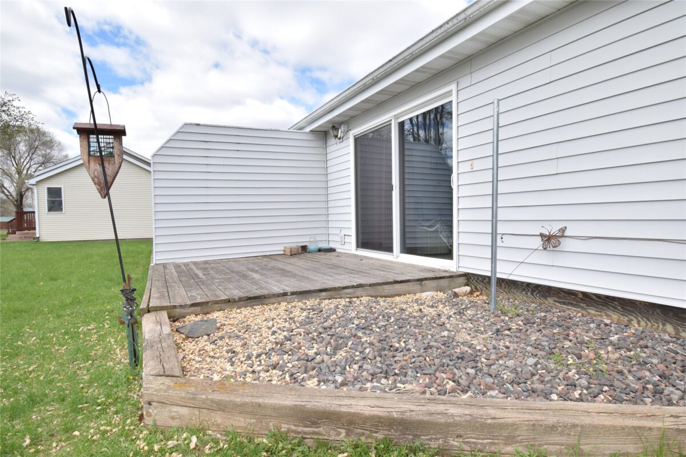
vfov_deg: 63.2
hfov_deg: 85.4
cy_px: 228
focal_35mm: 20
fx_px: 372
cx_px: 343
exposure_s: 1/200
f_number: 14
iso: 320
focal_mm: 13
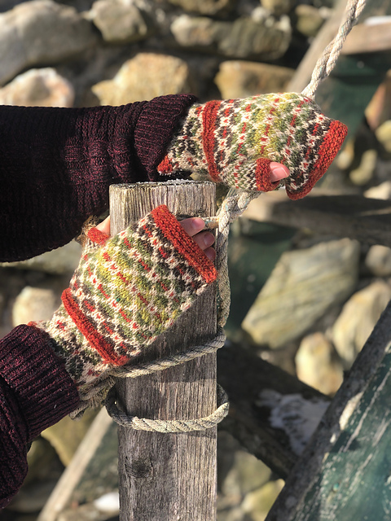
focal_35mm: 52
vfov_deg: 36.8
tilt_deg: -10.6
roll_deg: +1.6
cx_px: 196
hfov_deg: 28.0
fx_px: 783
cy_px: 260
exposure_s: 1/366
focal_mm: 6
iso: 16
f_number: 2.4
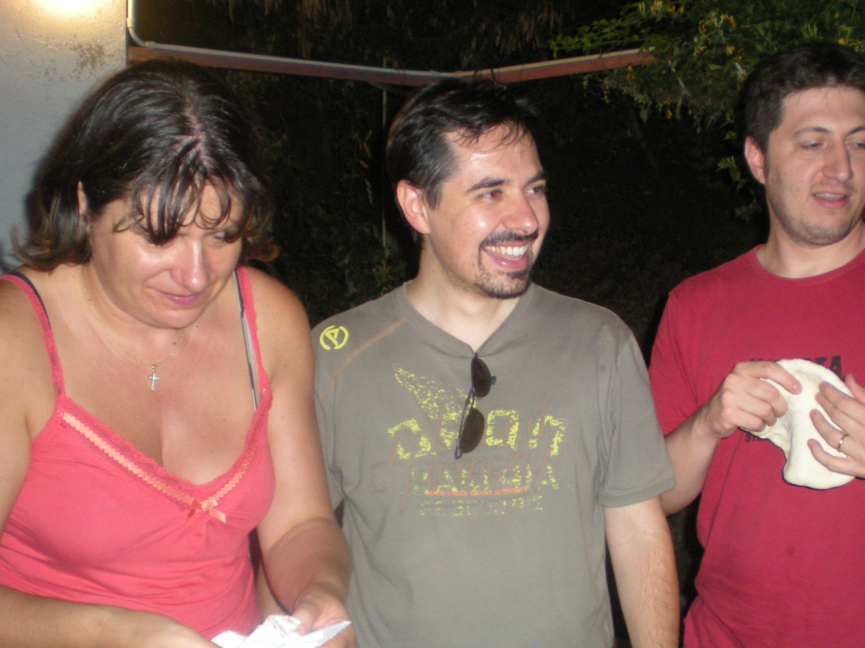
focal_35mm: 53
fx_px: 1324
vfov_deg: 27.4
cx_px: 558
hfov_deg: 35.9
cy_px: 406
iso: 247
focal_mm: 6.3
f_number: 3.1
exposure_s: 1/60
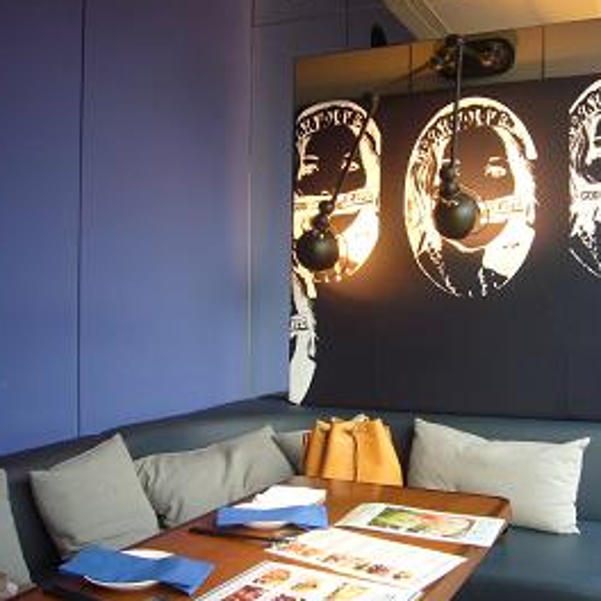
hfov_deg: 45.7
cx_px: 371
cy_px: 319
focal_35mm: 36
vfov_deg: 46.0
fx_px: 707
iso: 160
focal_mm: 4.6
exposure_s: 1/15
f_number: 2.8
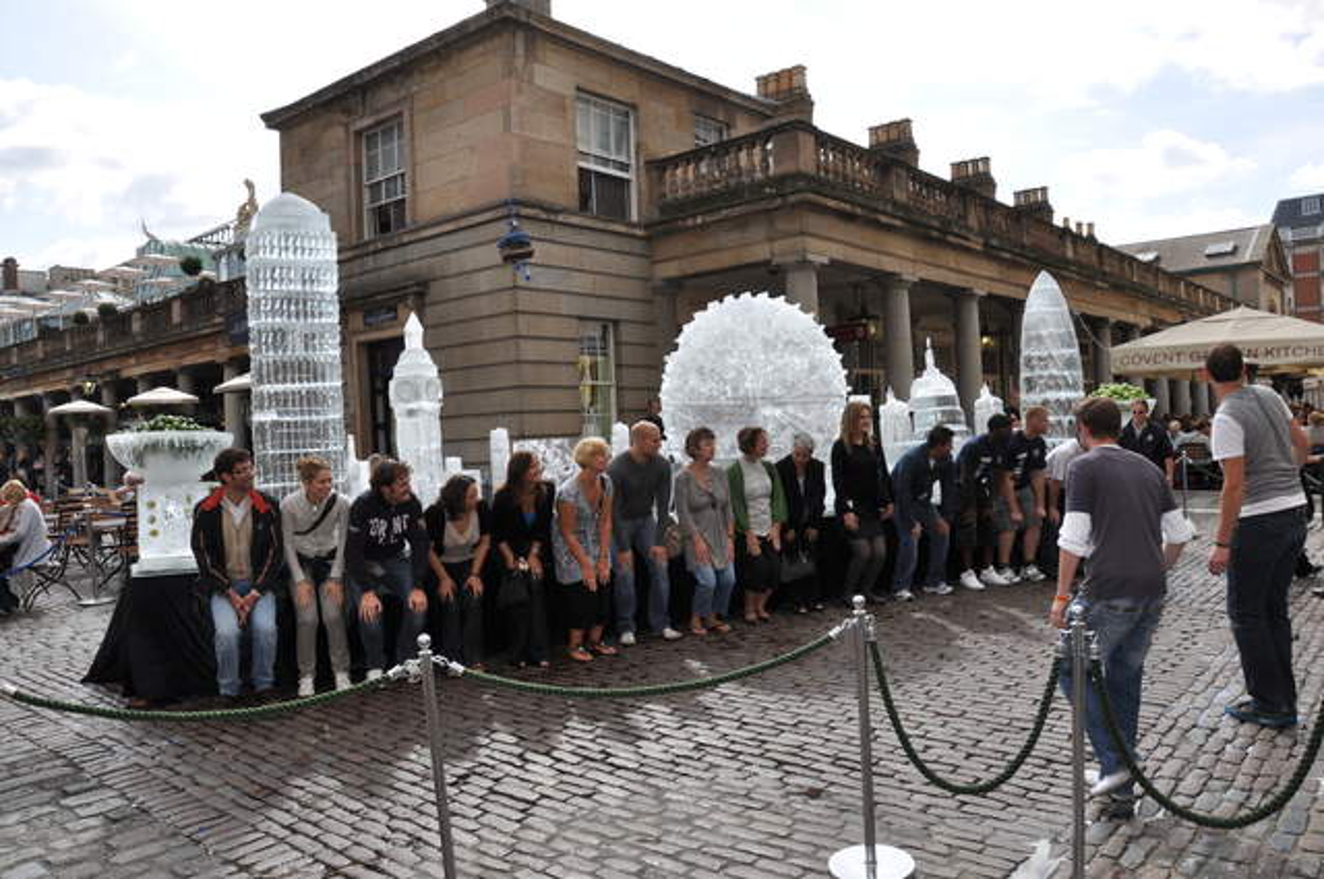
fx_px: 992
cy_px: 440
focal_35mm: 27
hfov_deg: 67.4
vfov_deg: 47.8
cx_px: 662
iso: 200
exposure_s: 1/200
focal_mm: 18
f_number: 10
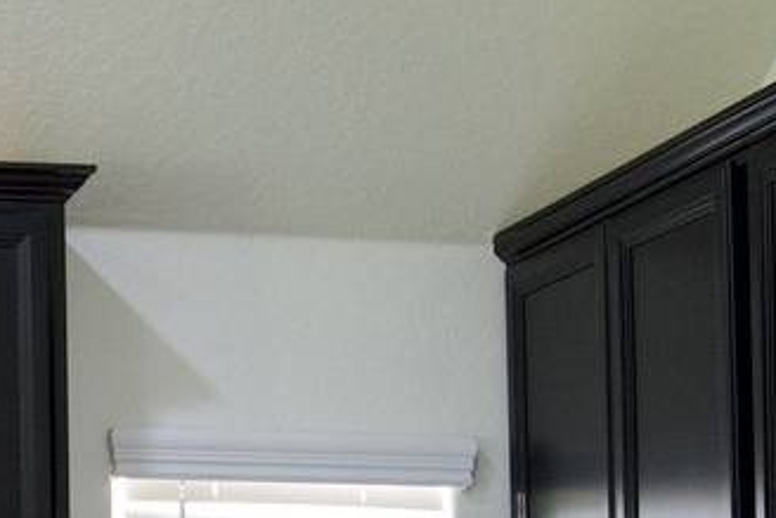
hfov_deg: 14.3
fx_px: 2976
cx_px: -181
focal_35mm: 138
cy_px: 669
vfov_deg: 9.8
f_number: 2.8
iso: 1600
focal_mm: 28
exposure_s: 1/160
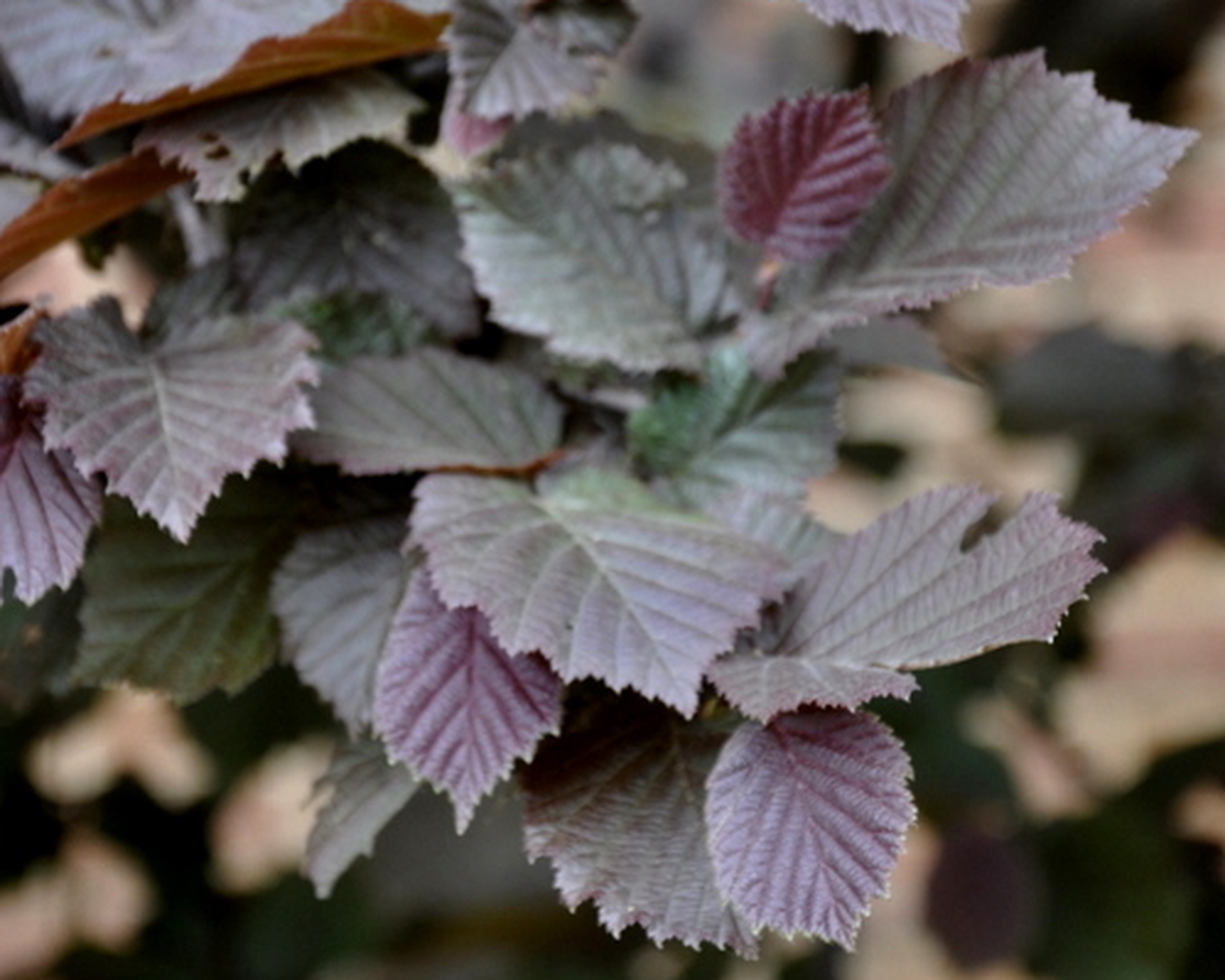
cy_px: 341
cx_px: 636
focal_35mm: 158
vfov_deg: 9.8
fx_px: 5727
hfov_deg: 12.2
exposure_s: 1/125
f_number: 5.6
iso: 400
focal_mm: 70
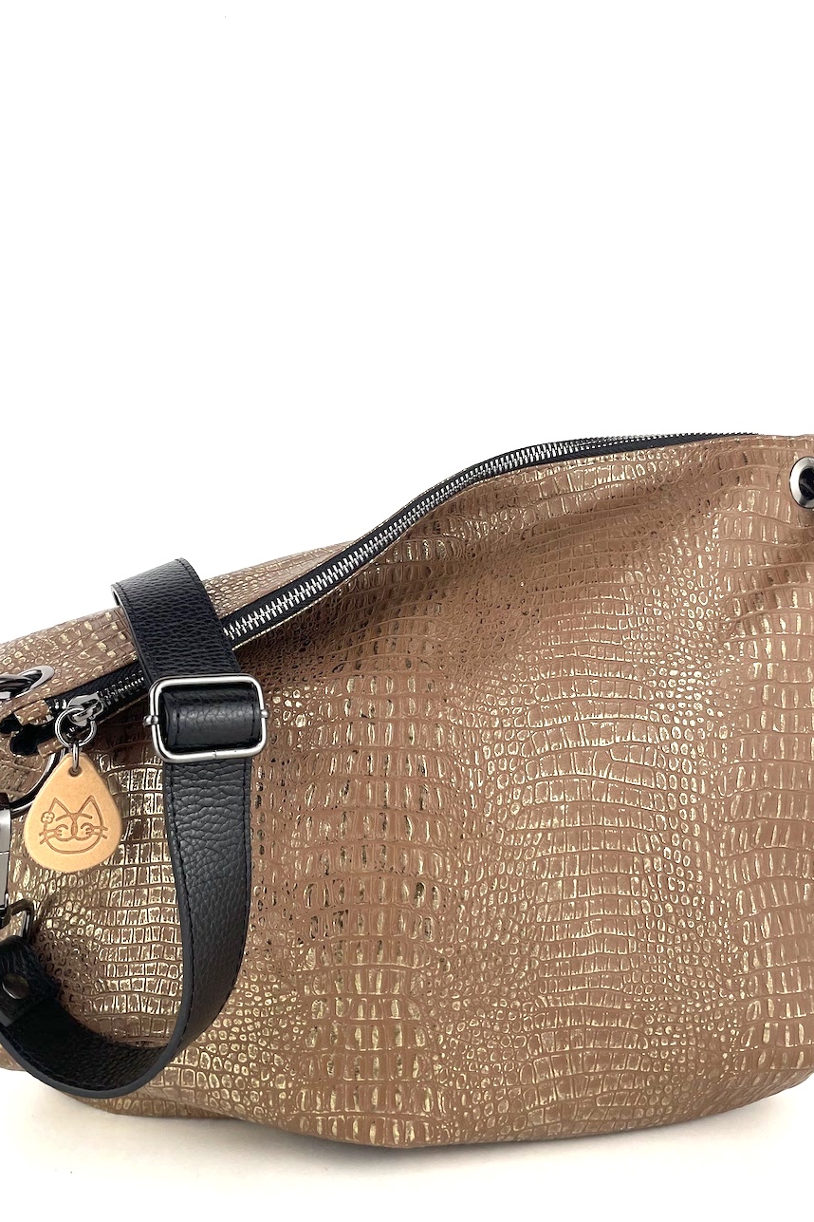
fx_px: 950
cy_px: 629
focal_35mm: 28
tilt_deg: -0.1
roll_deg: +0.2
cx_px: 392
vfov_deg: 65.5
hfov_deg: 46.4
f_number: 1.6
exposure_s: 1/276
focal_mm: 4.2
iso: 32
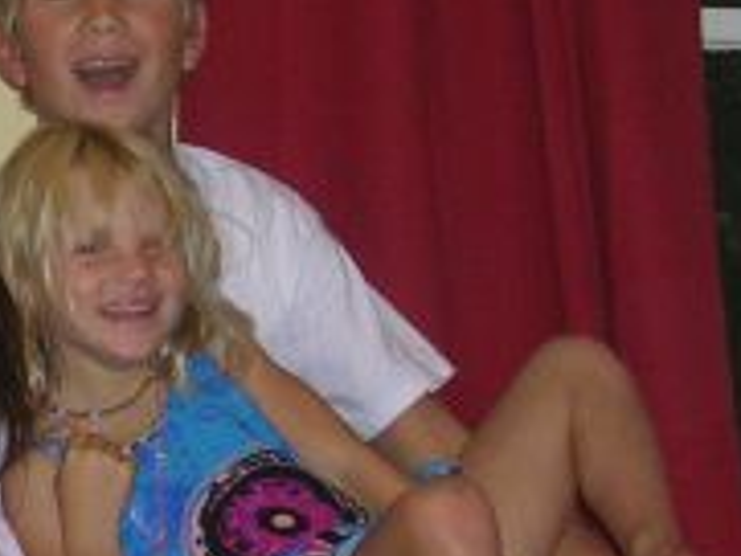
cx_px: -117
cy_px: 180
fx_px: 3791
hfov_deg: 11.0
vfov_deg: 8.4
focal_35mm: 177
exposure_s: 1/60.1
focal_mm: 9.1
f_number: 3.4
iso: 126
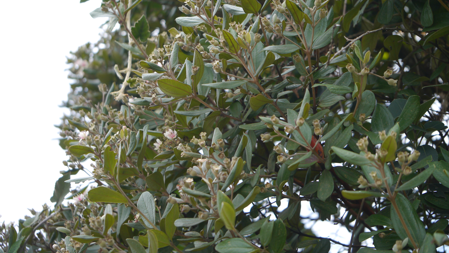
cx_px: 223
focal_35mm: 99
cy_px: 110
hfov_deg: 21.6
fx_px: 1179
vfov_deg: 12.2
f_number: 2.8
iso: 160
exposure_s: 1/800
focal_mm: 45
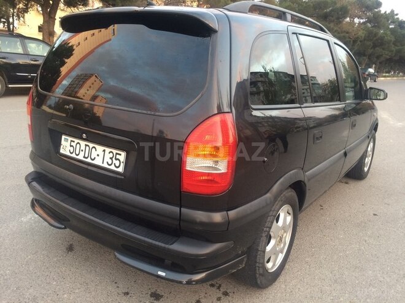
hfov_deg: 61.7
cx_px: 202
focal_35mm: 29
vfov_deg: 48.2
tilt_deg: -15.1
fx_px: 339
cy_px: 152
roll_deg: -1.7
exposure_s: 1/33
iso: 100
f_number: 2.2
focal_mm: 4.15
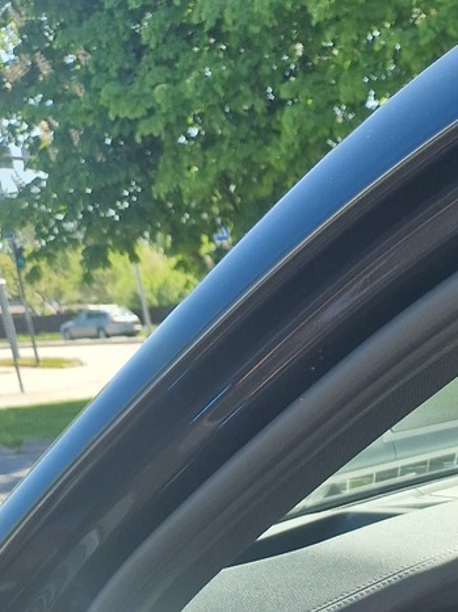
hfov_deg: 17.7
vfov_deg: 20.9
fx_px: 1395
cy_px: 922
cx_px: 564
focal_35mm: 79
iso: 50
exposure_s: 1/323
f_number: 1.8
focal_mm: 5.4
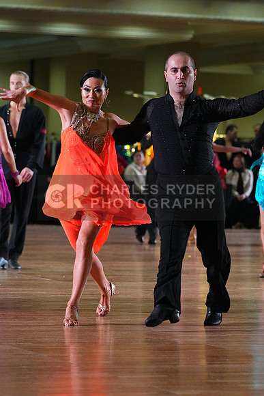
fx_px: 2089
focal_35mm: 190
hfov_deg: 7.2
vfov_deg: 10.8
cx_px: 132
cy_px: 198
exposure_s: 1/400
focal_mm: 190
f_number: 5.6
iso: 8000
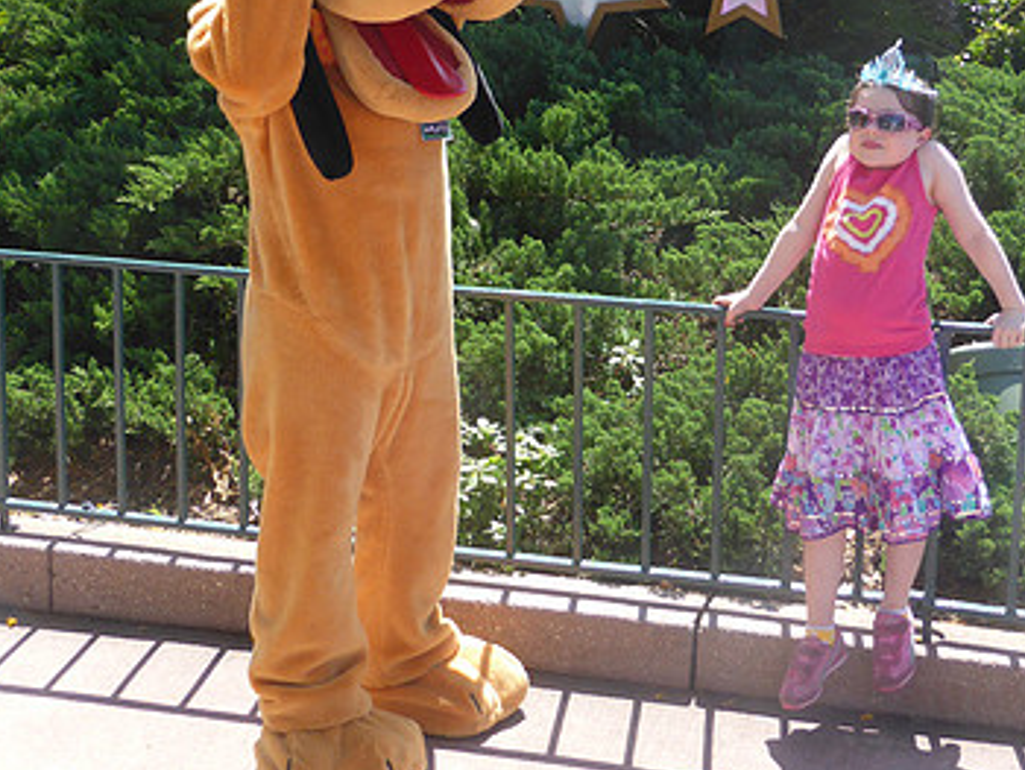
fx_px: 1719
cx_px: 621
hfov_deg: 33.1
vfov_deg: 25.1
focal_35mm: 58
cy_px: 247
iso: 100
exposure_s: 1/320
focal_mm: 6.1
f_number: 3.7
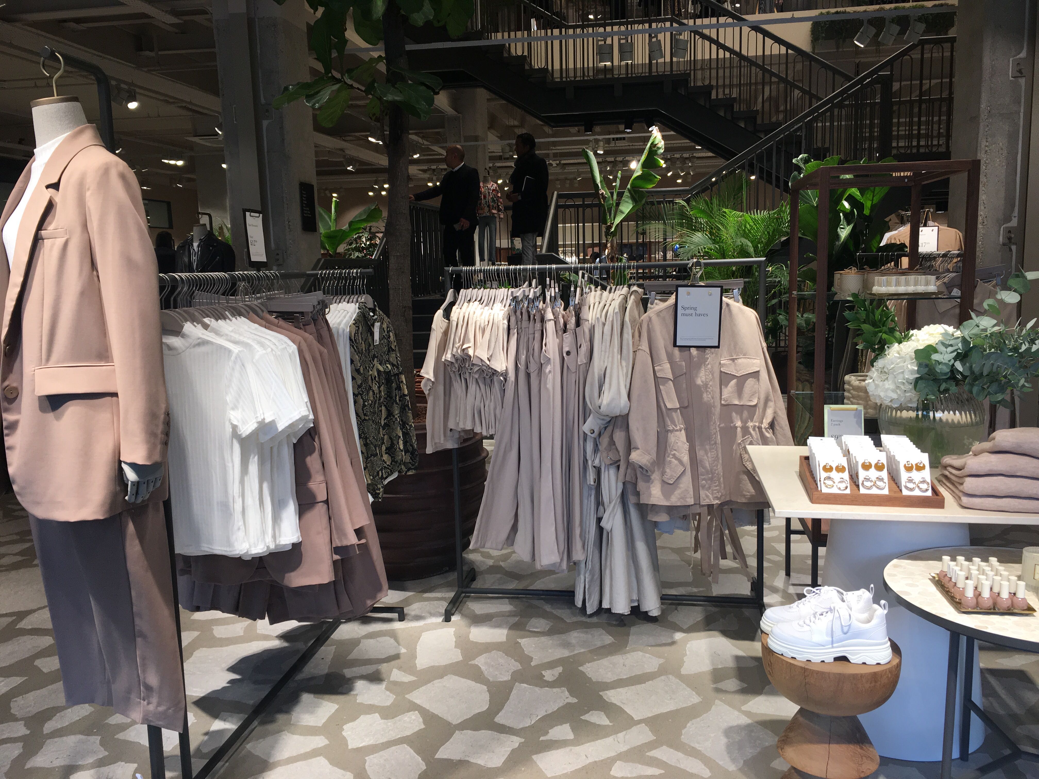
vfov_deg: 48.2
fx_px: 870
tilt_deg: -8.2
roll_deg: +1.9
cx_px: 520
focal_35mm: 29
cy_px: 390
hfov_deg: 61.7
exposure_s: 1/100
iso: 40
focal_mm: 4.15
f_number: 2.2
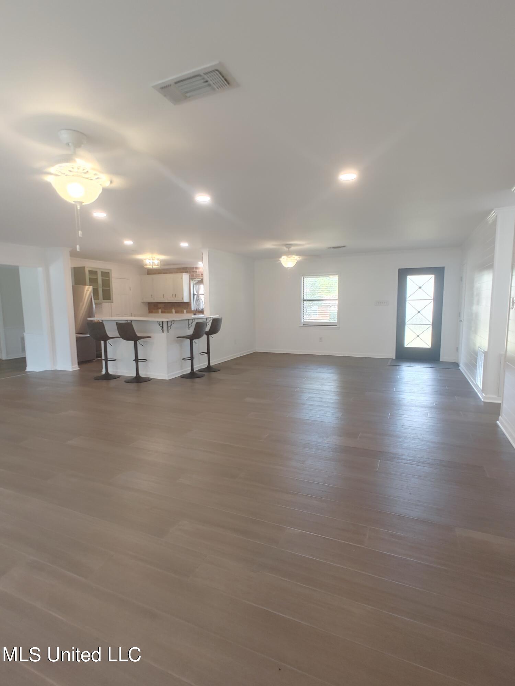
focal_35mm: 18
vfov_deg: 87.8
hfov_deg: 71.6
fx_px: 357
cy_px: 343
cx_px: 258
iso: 100
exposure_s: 1/30
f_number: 1.9
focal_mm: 1.78
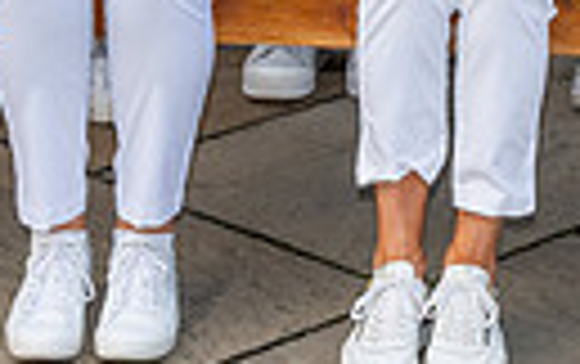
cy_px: -444
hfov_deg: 9.1
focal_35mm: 230
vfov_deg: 5.6
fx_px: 3640
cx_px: 434
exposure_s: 1/160
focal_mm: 38
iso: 200
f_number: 7.1
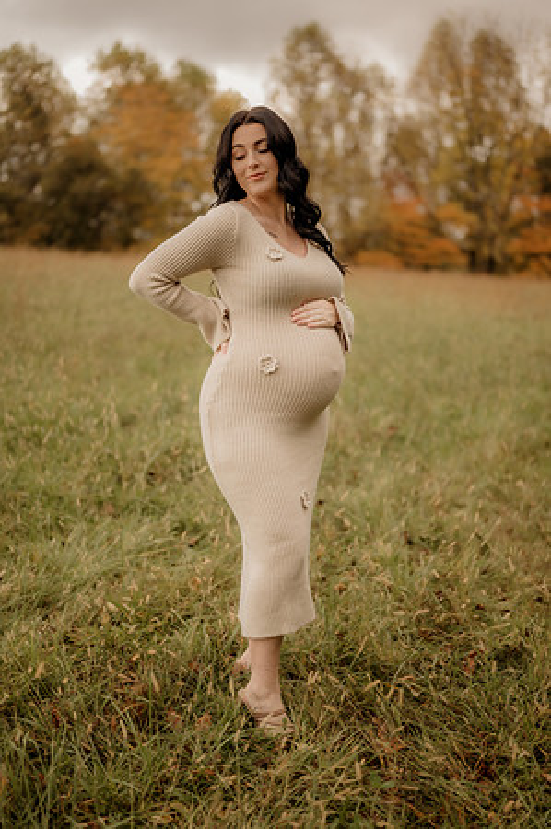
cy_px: 414
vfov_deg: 39.6
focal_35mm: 50
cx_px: 276
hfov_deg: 26.9
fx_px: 1150
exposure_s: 1/320
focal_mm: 50
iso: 200
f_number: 1.8
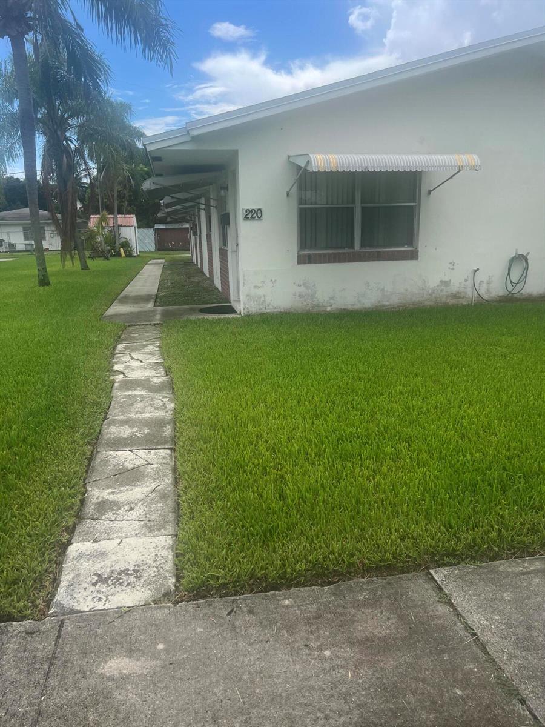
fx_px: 546
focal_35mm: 26
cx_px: 272
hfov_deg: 53.1
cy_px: 364
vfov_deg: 67.3
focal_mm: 5.7
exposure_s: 1/2695
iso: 50
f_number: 1.5
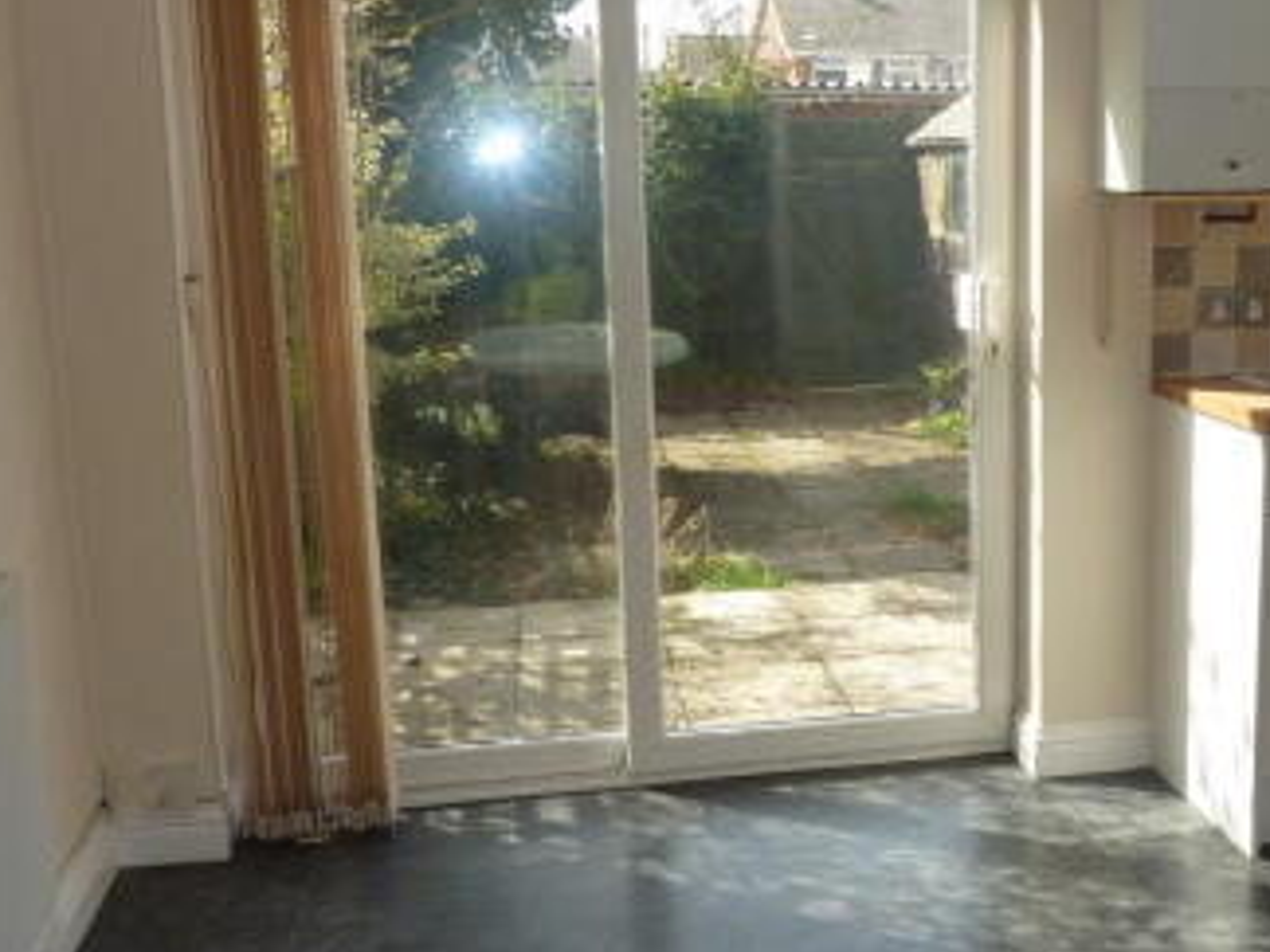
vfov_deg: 32.2
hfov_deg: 40.5
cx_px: 994
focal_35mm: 45
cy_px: 503
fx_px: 1651
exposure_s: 1/125
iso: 100
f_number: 4
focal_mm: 4.1
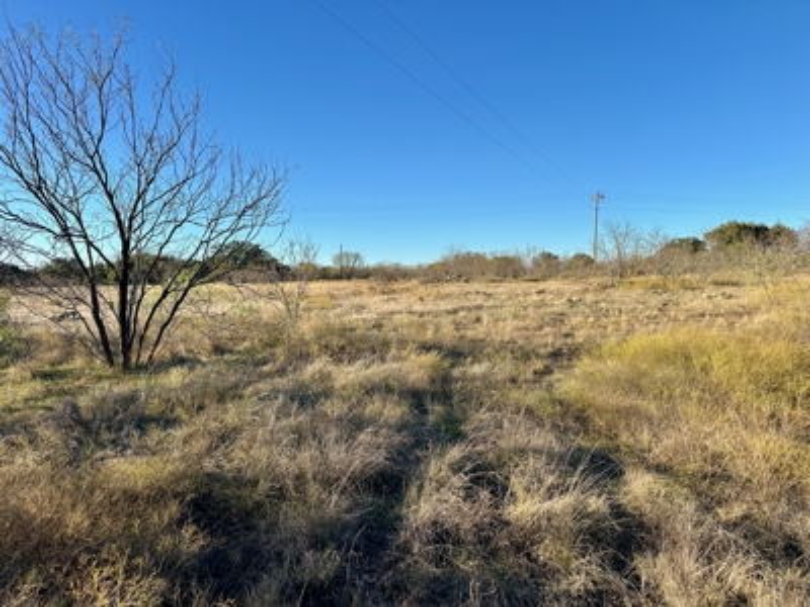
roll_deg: -0.1
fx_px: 562
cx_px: 405
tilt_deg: -2.3
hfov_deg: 71.6
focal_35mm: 24
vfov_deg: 56.8
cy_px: 304
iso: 80
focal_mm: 6.86
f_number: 1.78
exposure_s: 1/2353
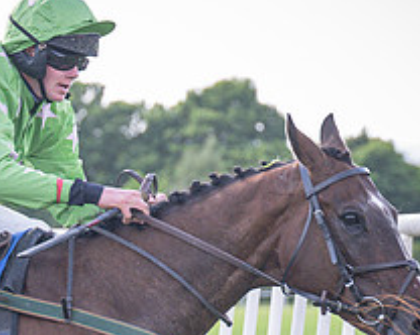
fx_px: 4347
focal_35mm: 350
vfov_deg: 4.4
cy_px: 427
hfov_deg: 5.5
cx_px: -112
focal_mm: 70
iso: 640
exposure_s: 1/1600
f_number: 2.8
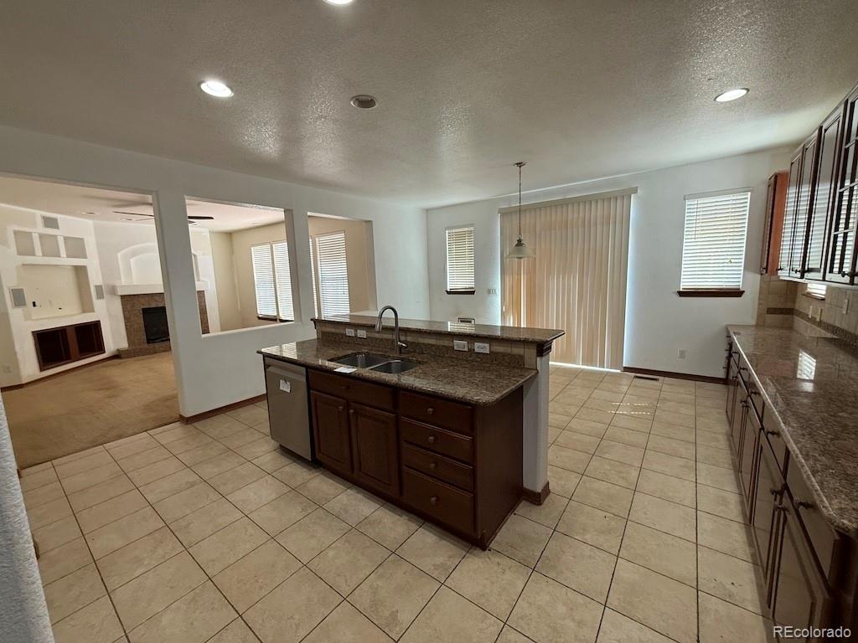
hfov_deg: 102.1
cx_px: 429
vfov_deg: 85.7
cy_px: 322
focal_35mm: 14
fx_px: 347
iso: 200
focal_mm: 2.22
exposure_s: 1/120
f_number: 2.2
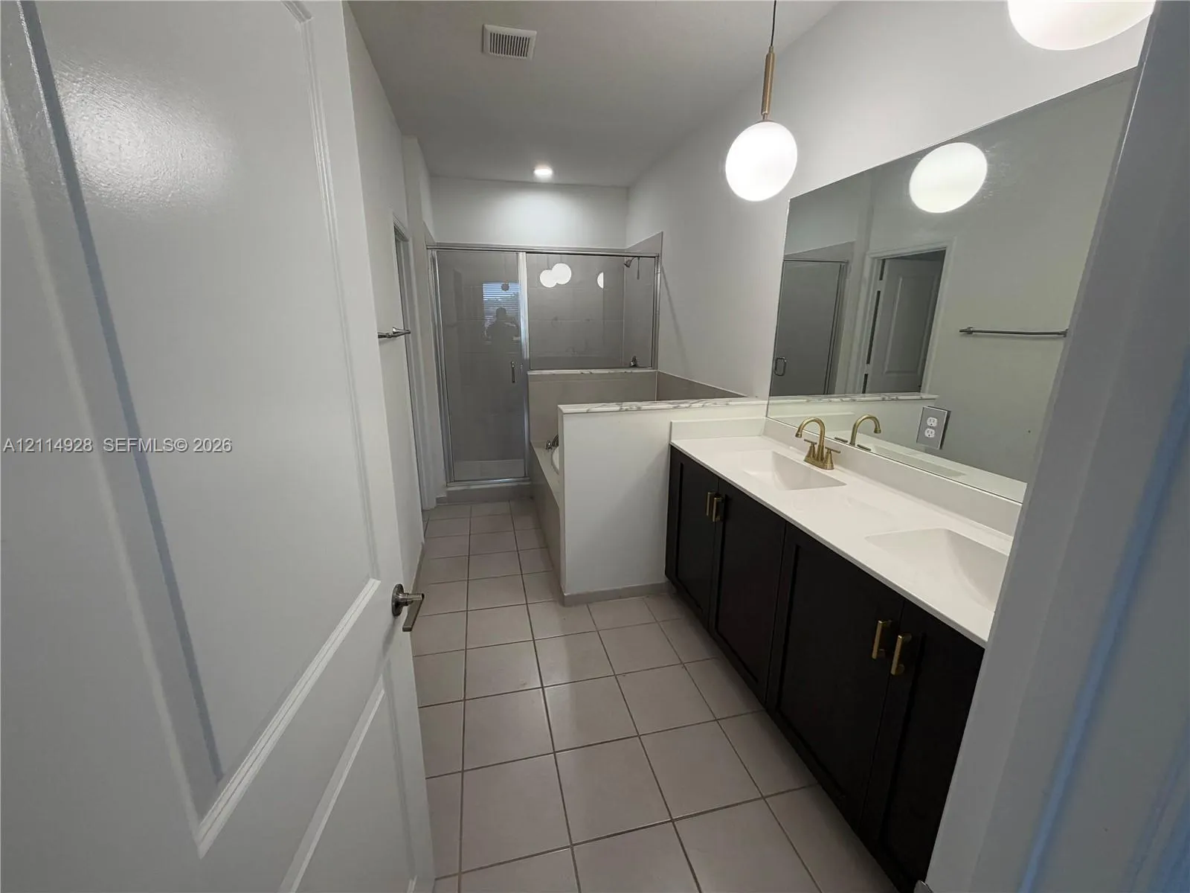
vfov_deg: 85.7
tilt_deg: -14.7
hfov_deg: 102.1
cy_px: 446
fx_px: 481
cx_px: 595
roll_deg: +0.3
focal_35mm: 14
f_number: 2.2
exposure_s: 1/120
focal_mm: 2.22
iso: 160
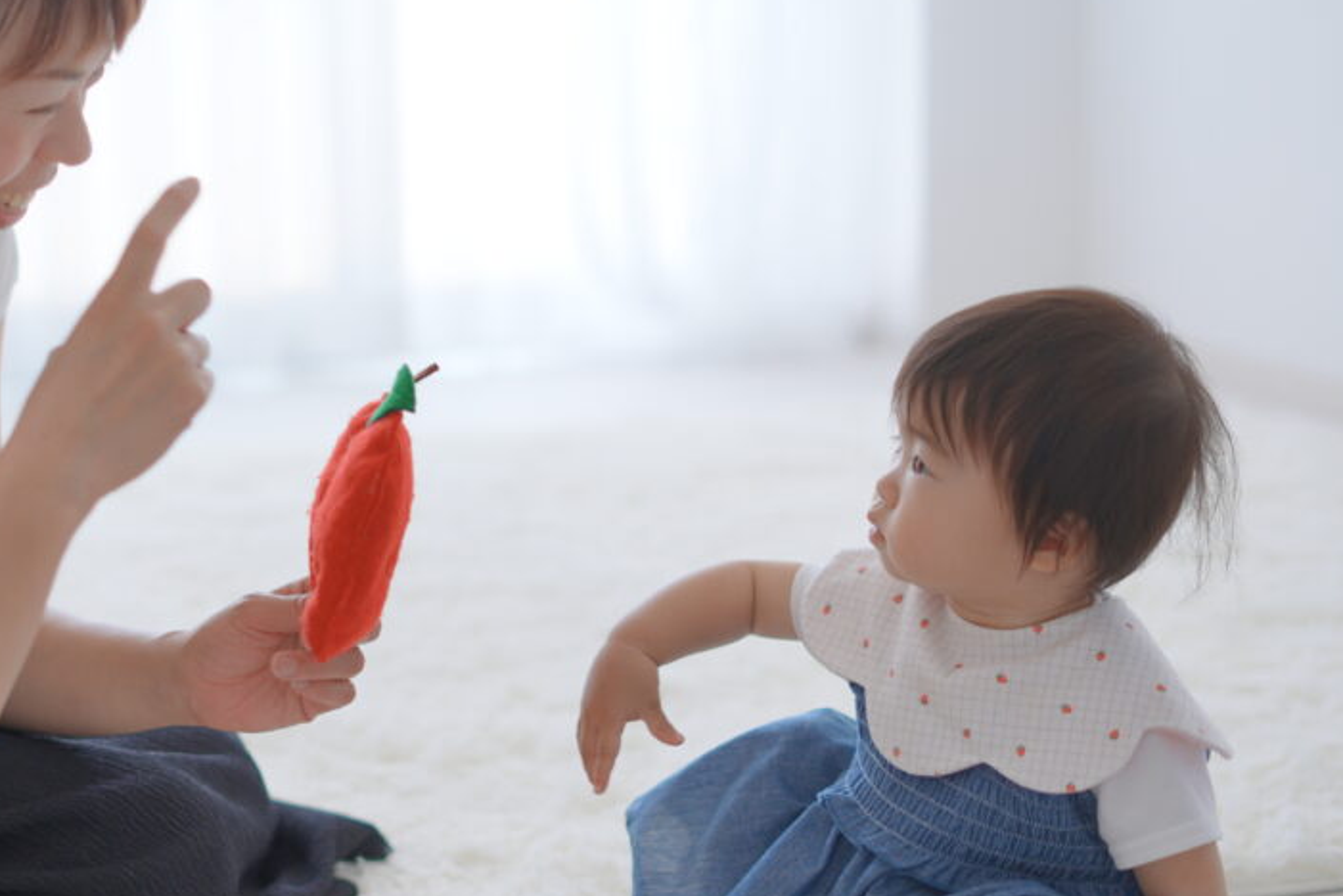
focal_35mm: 73
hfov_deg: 27.6
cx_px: 473
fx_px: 2724
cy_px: 428
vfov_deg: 18.7
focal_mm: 50
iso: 100
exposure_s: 1/125
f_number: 2
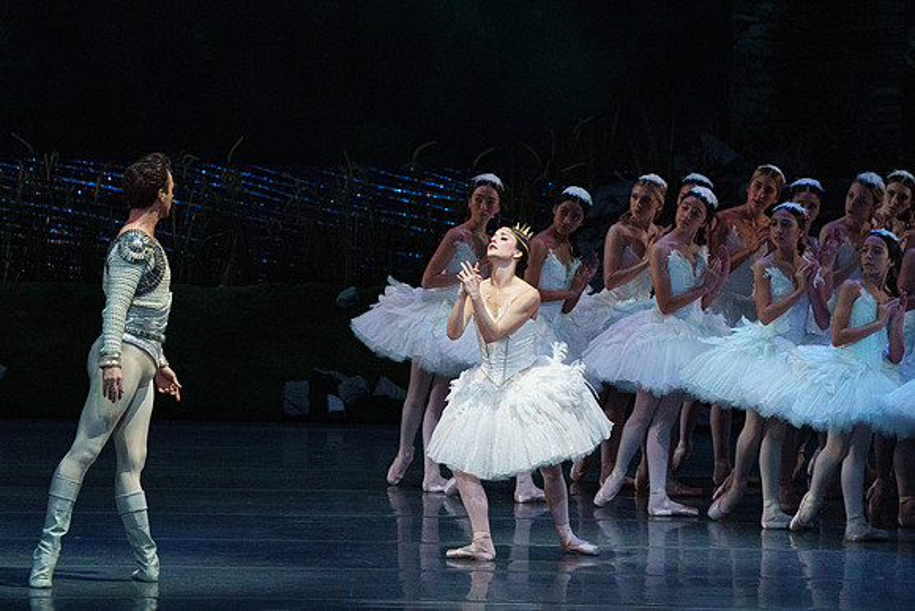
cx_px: 395
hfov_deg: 6.2
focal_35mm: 331
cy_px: 284
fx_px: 8406
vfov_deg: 4.2
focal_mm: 291
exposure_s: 1/250
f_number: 5.6
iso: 8000
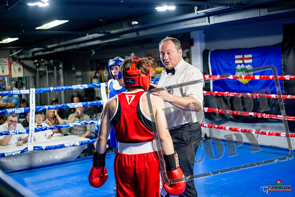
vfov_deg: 27.0
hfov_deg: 39.6
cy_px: 98
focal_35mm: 50
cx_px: 148
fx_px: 410
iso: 4000
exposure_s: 1/1000
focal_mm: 50
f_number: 2
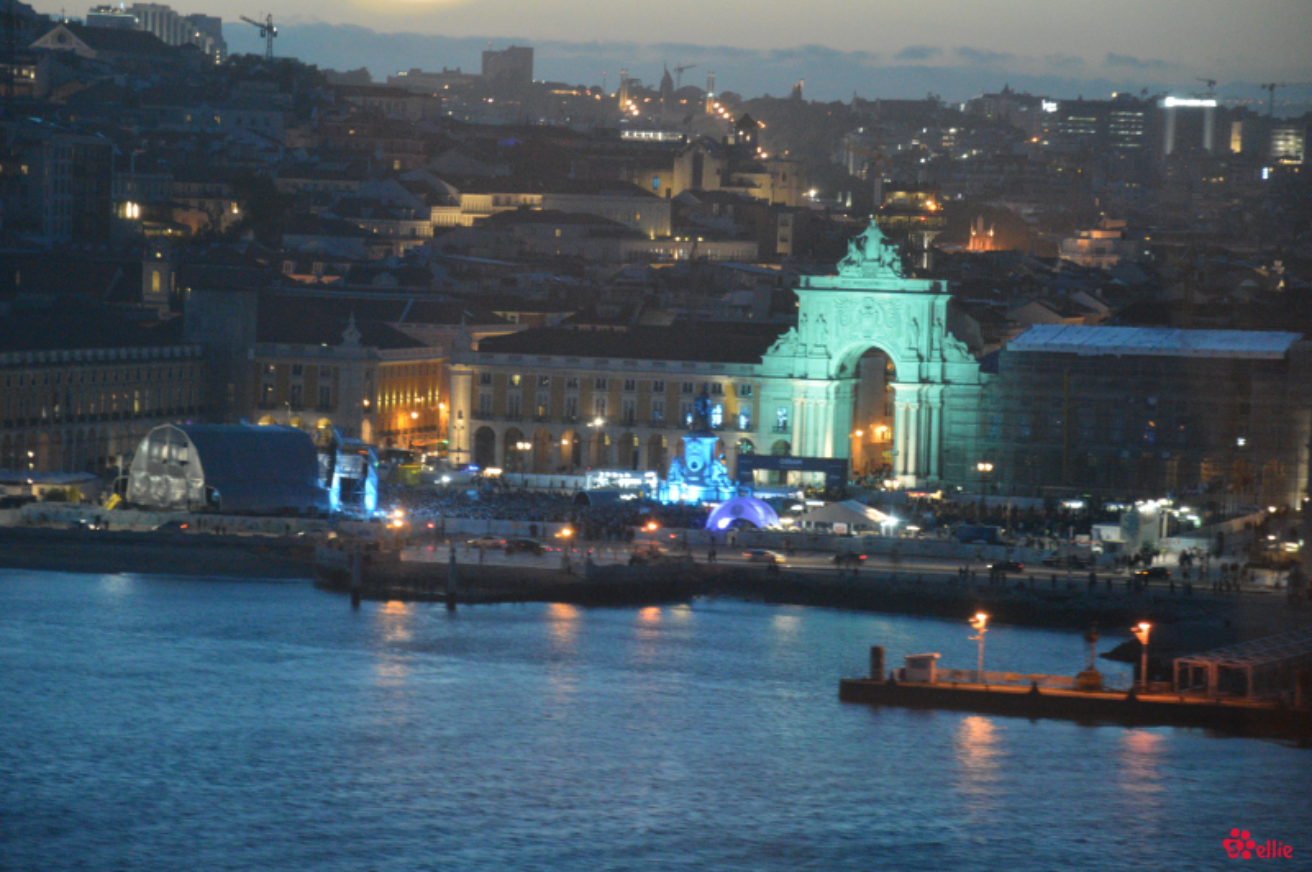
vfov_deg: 8.7
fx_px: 5735
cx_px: 656
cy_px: 436
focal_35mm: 158
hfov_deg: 13.1
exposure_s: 1/8
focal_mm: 105
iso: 3200
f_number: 5.6
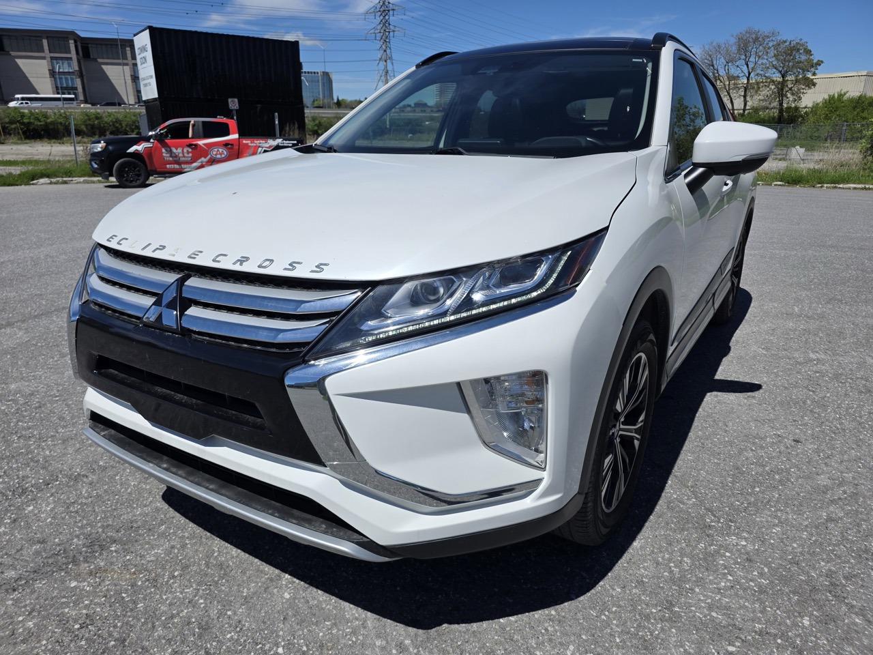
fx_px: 580
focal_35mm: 23
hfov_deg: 73.9
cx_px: 436
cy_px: 328
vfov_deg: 58.9
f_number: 1.7
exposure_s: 1/7944
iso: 50
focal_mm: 6.3
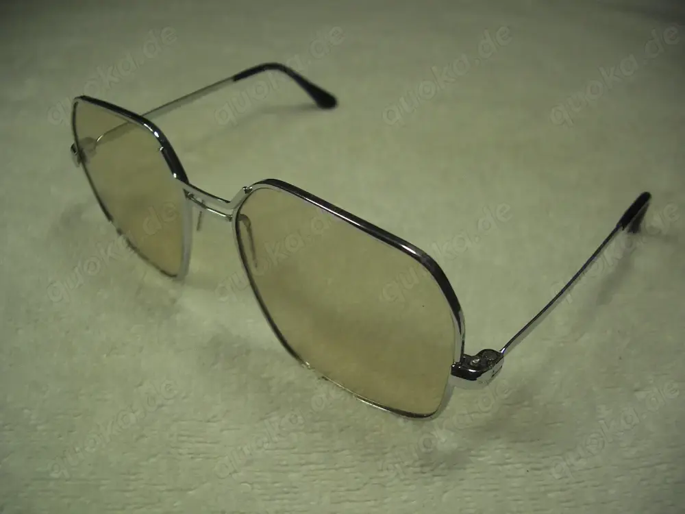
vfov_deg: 40.7
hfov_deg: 52.6
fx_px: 693
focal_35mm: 35
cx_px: 342
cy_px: 257
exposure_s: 1/160
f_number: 2.6
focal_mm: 5.8
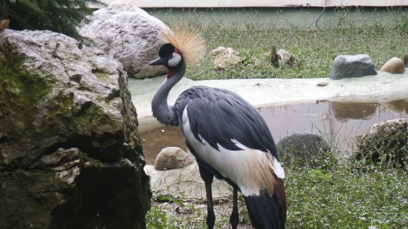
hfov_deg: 14.6
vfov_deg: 8.2
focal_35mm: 147
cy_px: 131
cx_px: 205
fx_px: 1590
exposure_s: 1/125
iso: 80
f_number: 3.6
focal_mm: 27.39
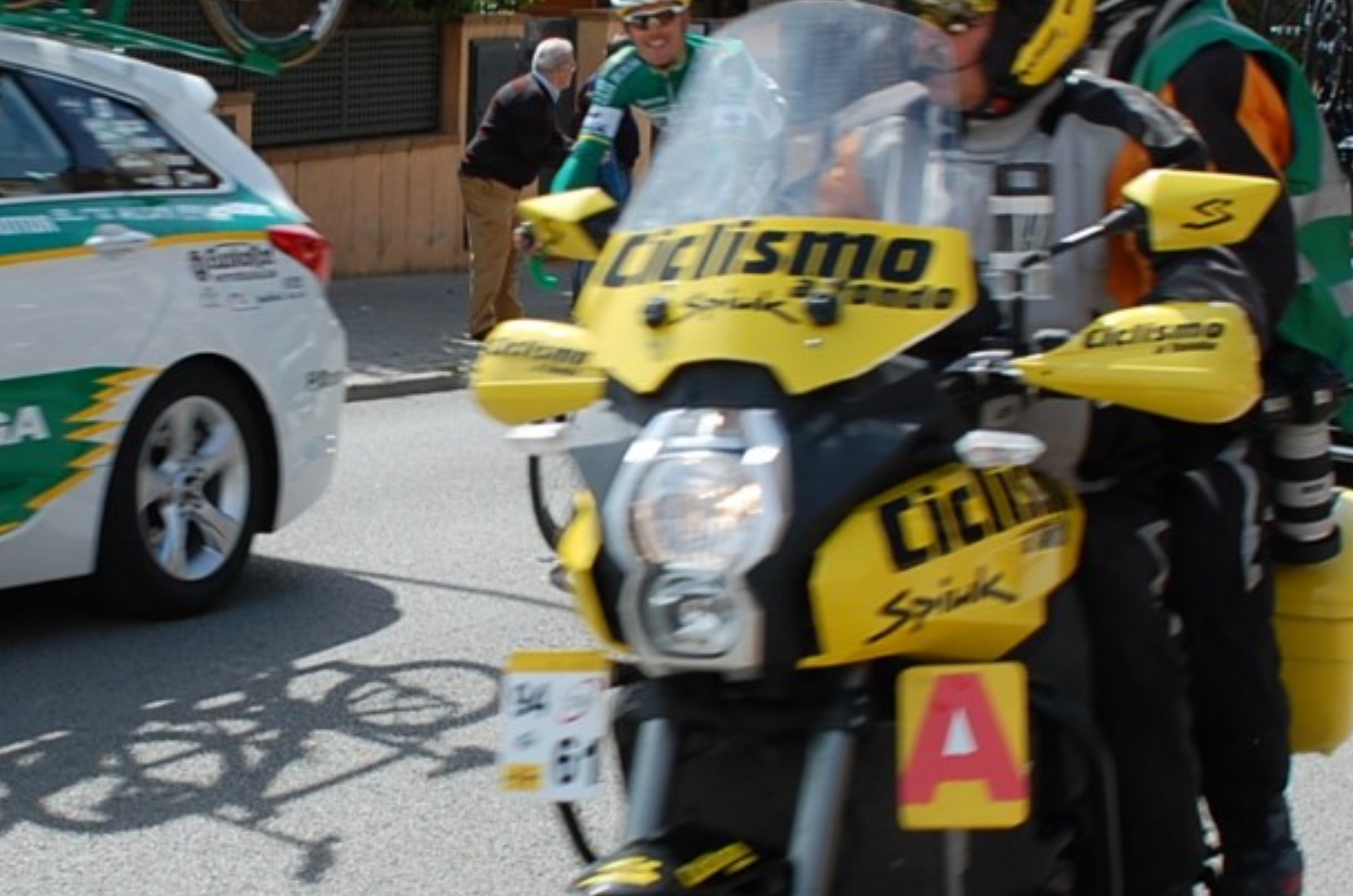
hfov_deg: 28.1
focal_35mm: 71
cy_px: 452
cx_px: 354
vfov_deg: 19.1
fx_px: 2663
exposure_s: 1/320
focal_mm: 18
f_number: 9
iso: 200
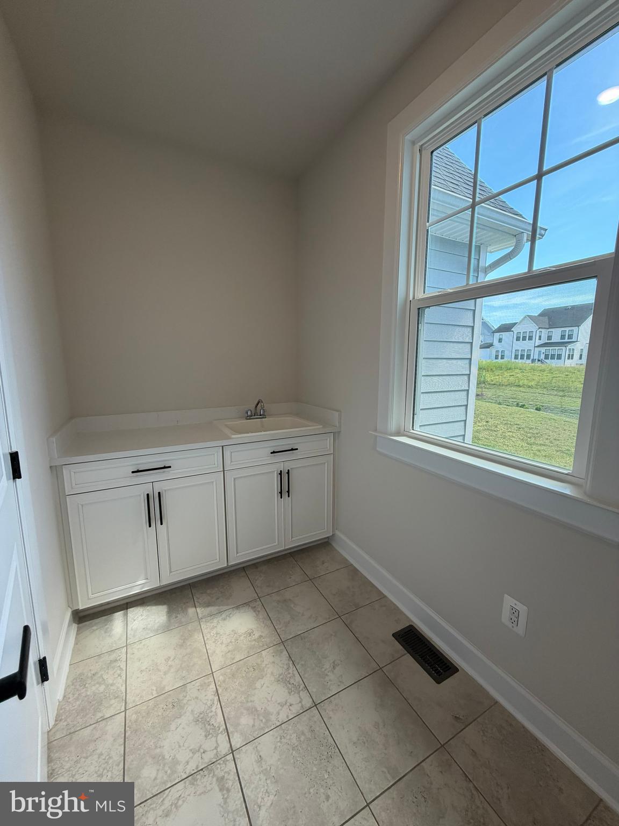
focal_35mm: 14
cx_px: 310
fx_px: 334
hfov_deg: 85.7
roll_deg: +0.1
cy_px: 413
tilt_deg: -8.8
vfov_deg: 102.1
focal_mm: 2.22
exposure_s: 1/120
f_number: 2.2
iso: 100
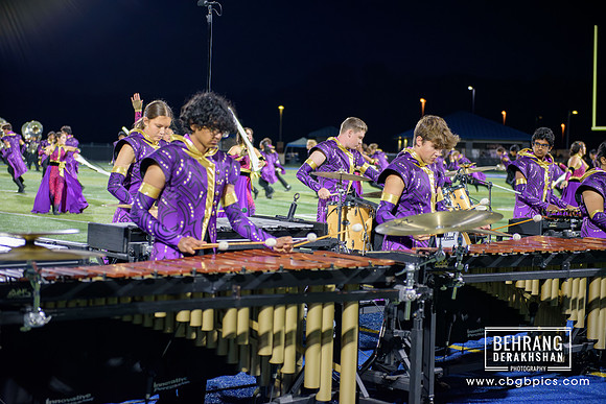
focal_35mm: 70
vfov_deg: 19.5
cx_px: 303
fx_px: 1179
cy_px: 202
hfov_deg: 28.8
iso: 5600
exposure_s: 1/400
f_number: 2.8
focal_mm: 70
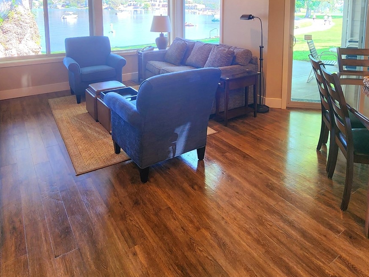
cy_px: 42
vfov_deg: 51.9
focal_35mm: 24
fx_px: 256
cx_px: 210
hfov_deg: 71.3
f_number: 2.2
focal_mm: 2.2
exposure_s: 1/60.2
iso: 125
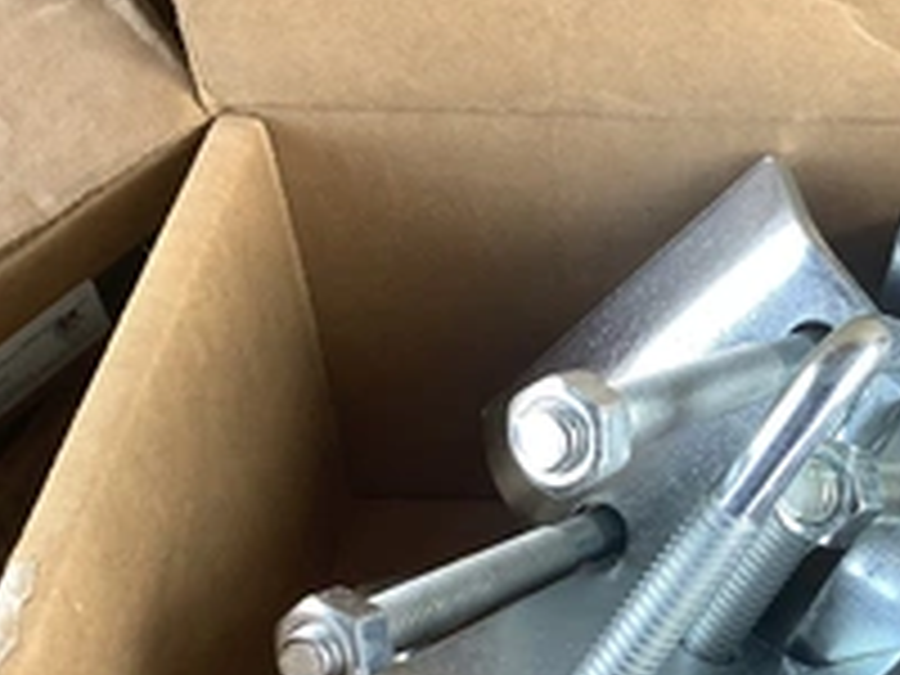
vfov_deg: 23.5
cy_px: 450
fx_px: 1612
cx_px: 819
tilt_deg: -68.9
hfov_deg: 29.8
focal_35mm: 62
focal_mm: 3.3
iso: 40
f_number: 2.4
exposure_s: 1/100
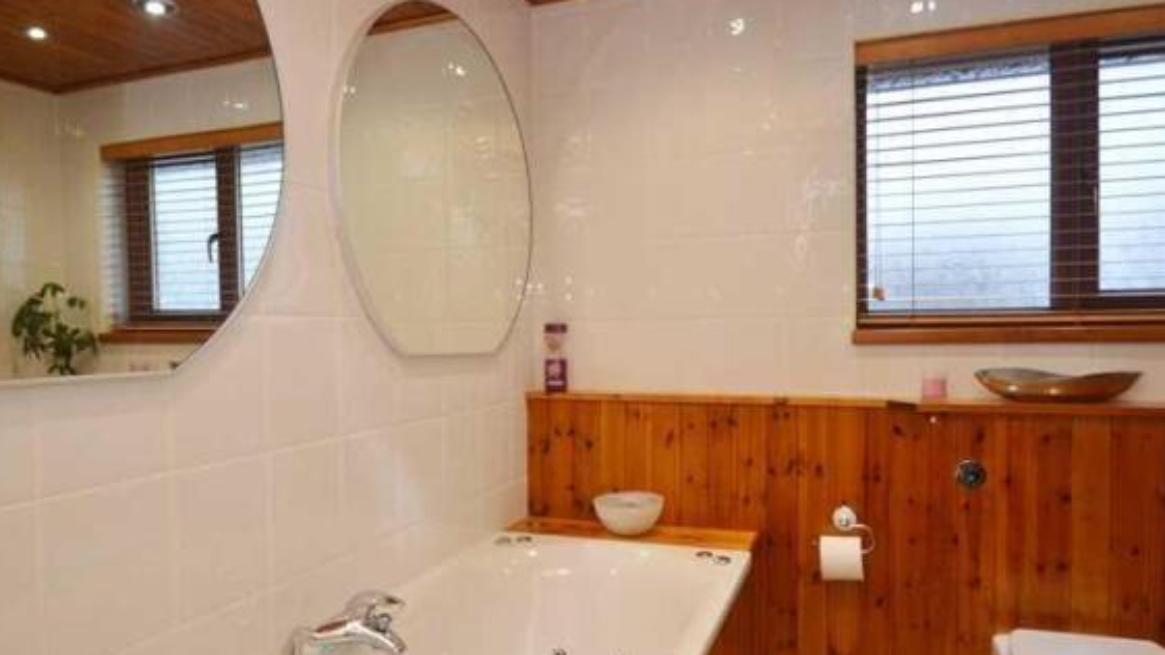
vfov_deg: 51.5
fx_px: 680
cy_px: 338
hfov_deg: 81.2
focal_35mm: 22
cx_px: 591
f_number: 3.8
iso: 500
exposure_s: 1/60
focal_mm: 12
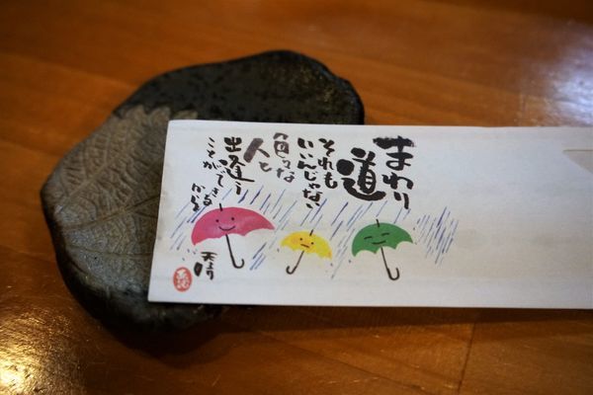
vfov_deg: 34.2
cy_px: 198
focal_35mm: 39
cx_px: 296
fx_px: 642
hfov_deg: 49.6
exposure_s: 1/160
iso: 2000
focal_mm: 26
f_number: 4.5
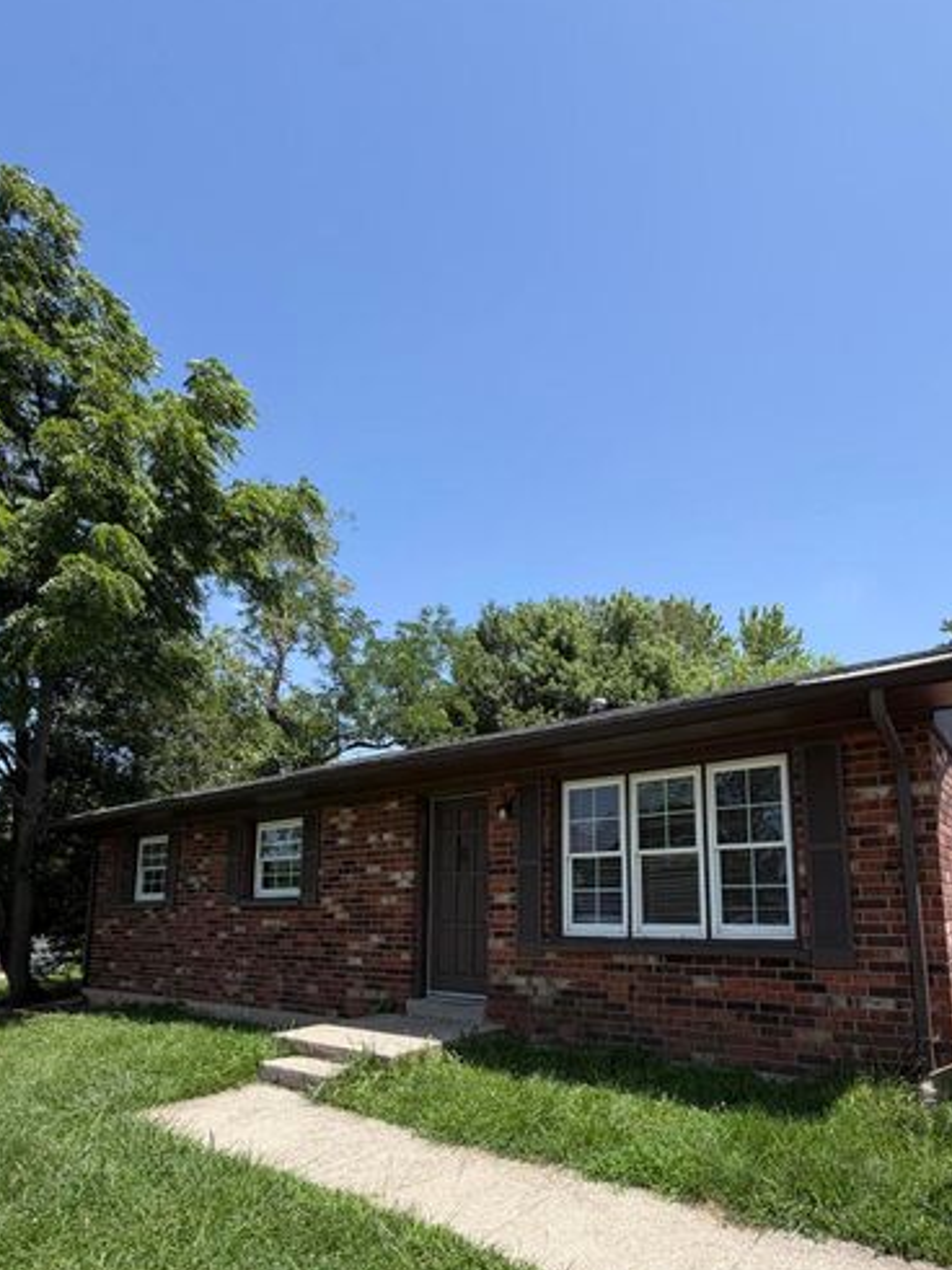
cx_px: 613
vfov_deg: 82.9
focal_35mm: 19
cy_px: 803
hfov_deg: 67.3
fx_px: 697
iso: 32
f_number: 2.2
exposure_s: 1/770
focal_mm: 2.22
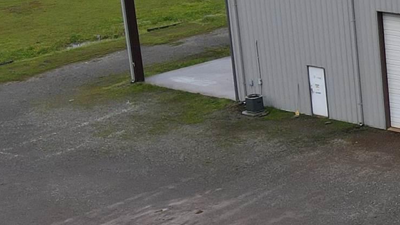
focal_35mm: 109
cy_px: 86
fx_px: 1156
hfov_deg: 16.3
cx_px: 733
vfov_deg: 11.1
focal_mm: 4.5
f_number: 2.8
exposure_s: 1/250
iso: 100
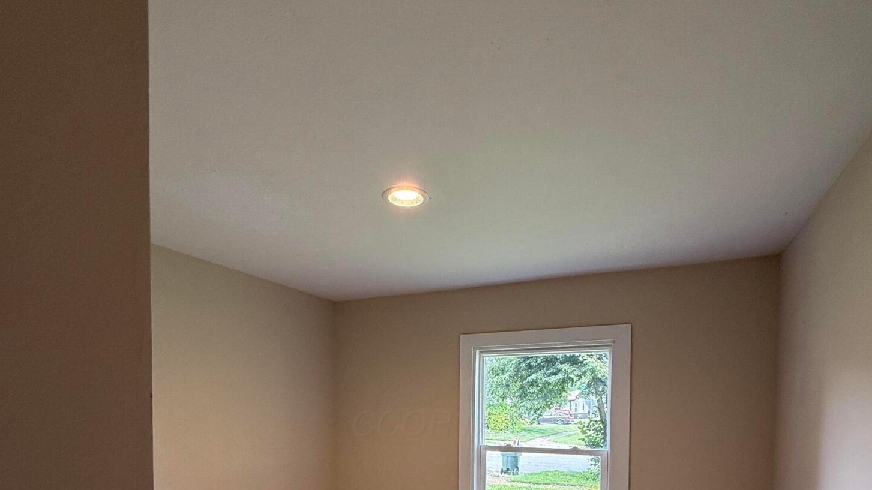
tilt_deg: -0.4
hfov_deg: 83.8
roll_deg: +0.3
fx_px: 486
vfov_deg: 48.9
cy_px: 424
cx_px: 442
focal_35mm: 21
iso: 200
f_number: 2.2
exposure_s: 1/99
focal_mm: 2.22
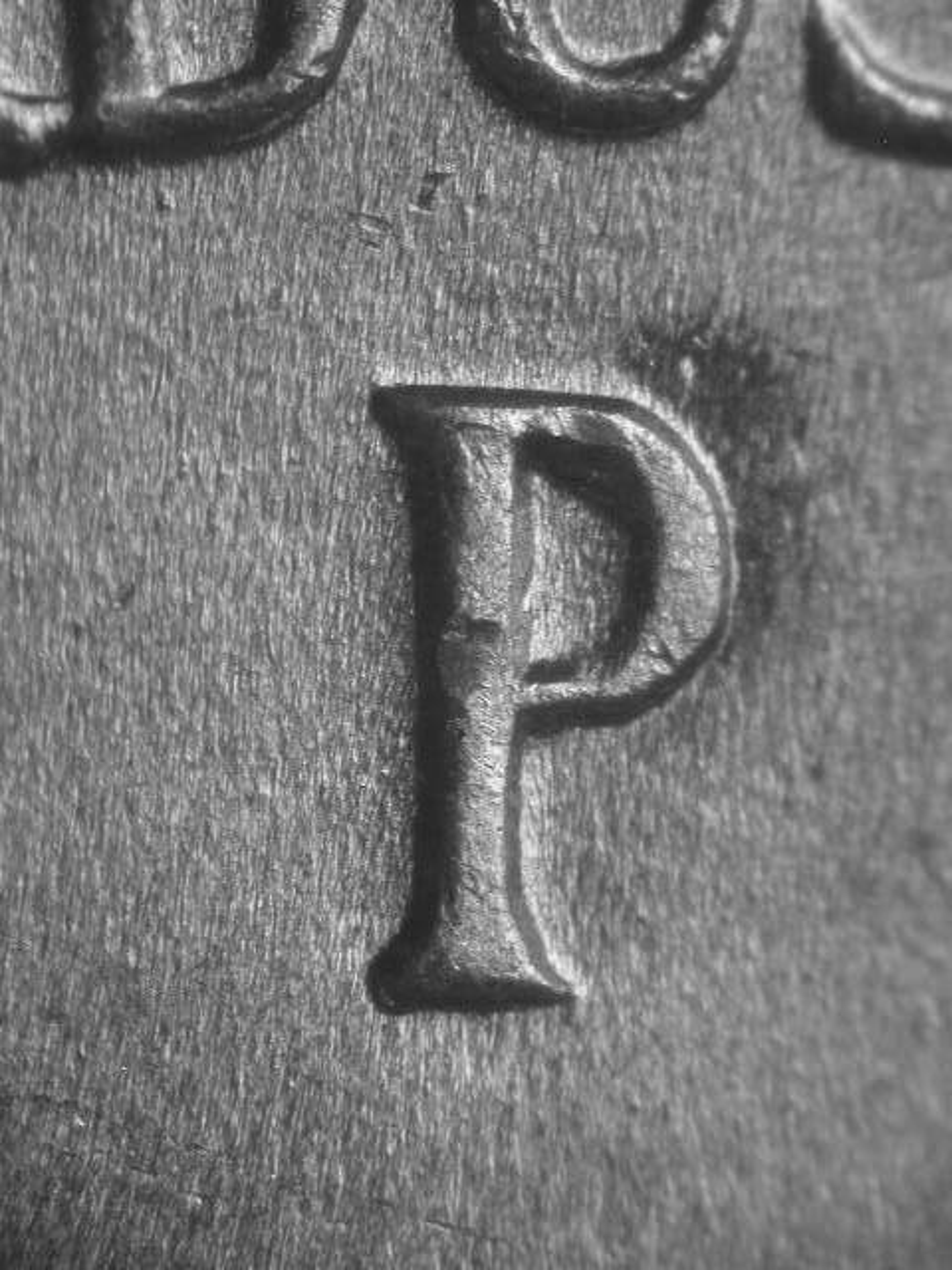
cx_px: 476
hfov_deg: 12.0
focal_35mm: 124
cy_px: 635
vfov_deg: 15.9
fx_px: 4547
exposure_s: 1/13.9
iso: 100
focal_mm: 25.7
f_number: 4.4
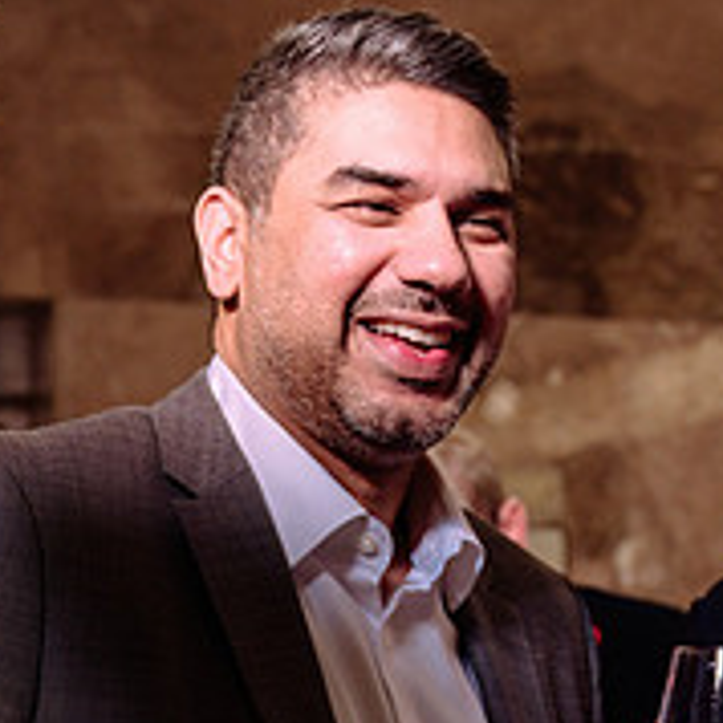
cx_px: 1064
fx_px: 2788
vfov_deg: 14.7
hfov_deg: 13.9
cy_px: 530
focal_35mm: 118
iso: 800
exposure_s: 1/100
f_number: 4
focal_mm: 38
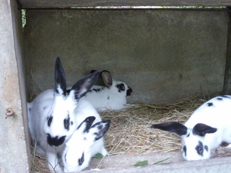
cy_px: 86
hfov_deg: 39.7
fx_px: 320
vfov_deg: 30.3
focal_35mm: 48
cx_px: 116
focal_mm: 7.9
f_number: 3.8
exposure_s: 1/30
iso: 800
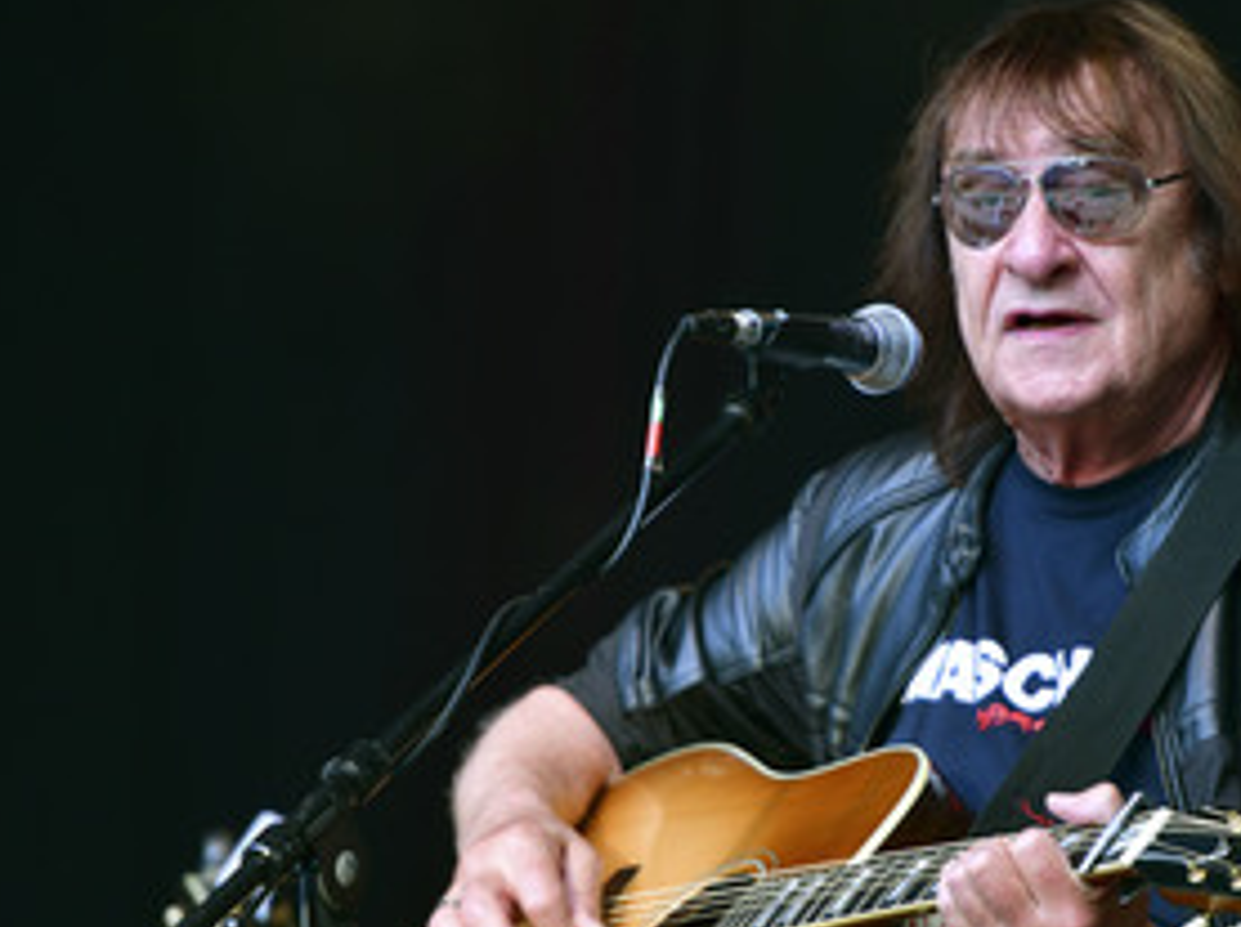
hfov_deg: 4.2
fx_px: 16828
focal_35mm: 470
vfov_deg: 3.2
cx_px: 903
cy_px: 587
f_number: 2.8
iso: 250
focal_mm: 200
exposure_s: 1/400
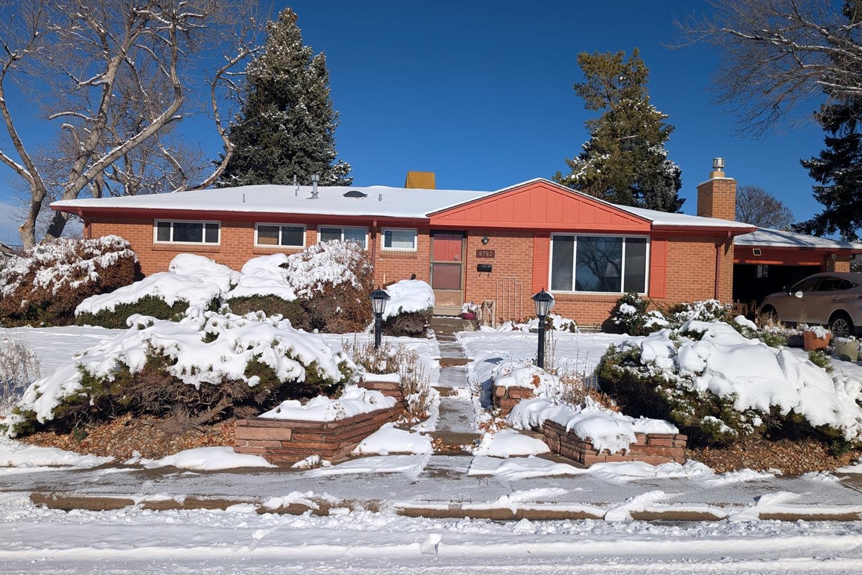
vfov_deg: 49.6
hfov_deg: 69.4
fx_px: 623
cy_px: 293
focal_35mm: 26
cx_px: 430
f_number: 1.68
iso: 21
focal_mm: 6.9
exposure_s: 1/3175
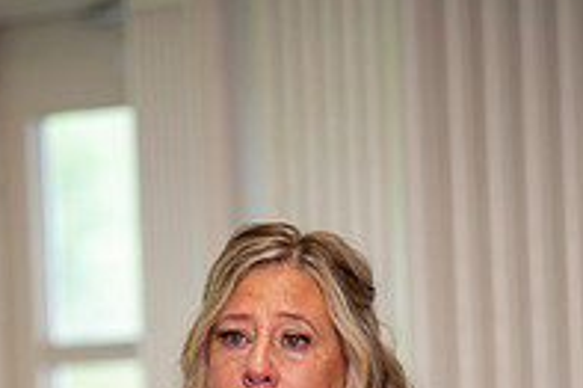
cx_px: 281
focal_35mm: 558
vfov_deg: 2.5
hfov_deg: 3.7
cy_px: 566
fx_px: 9029
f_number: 2.8
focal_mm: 190
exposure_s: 1/125
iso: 640
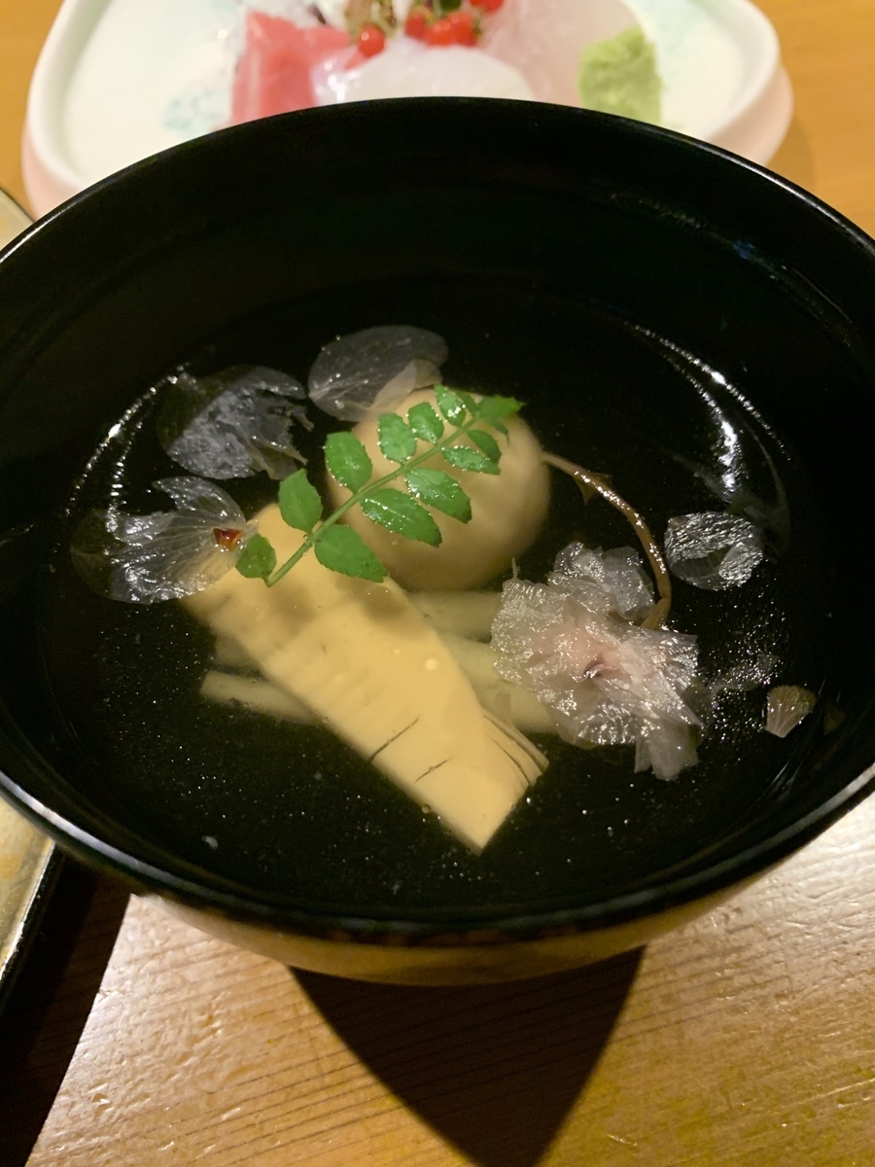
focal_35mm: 26
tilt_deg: -54.3
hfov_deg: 53.1
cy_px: 584
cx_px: 438
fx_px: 876
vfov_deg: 67.3
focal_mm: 4.25
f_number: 1.8
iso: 640
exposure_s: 1/30
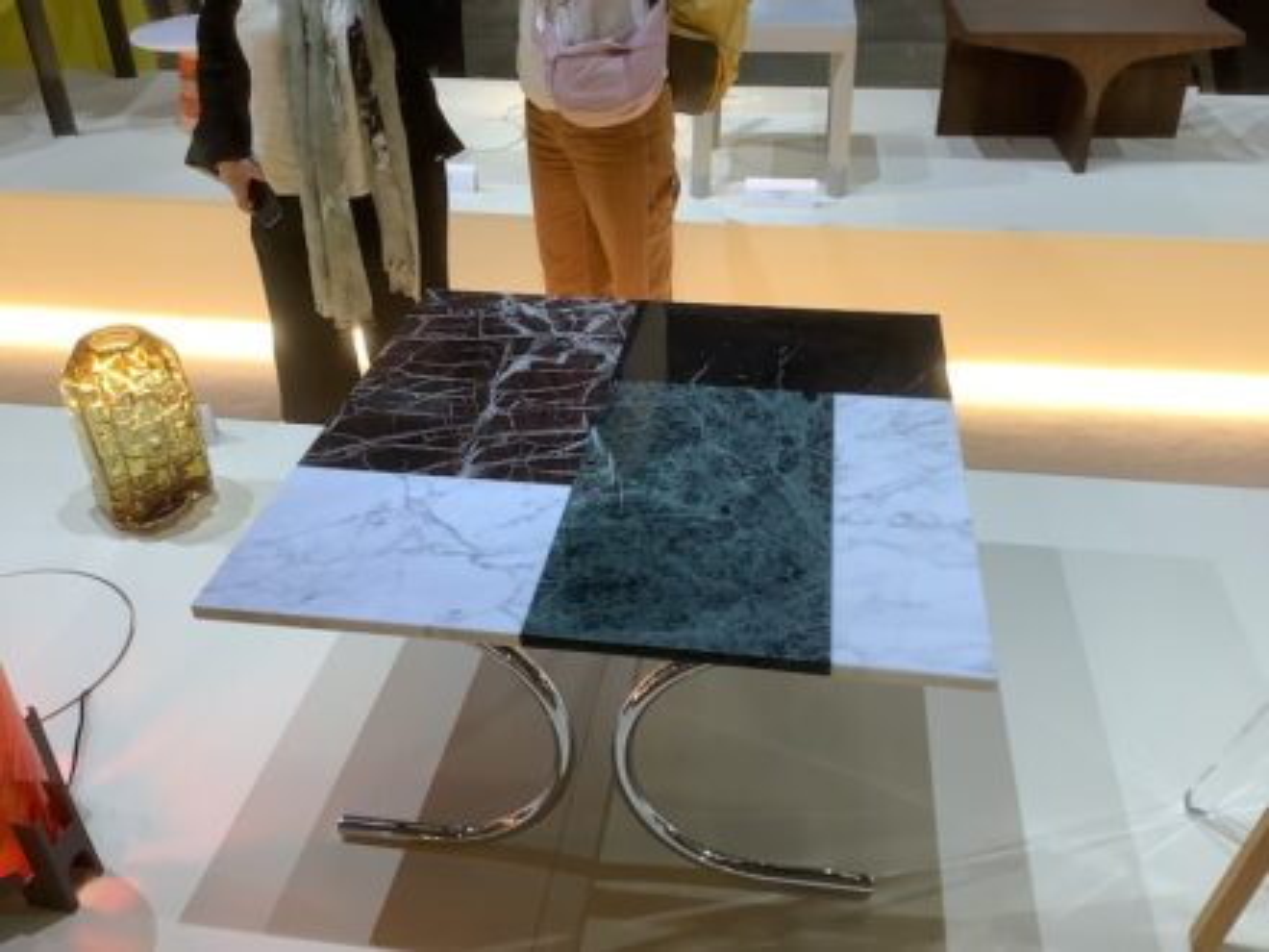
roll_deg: -0.4
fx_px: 1136
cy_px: 476
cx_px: 634
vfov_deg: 45.4
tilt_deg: -35.1
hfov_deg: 58.4
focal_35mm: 31
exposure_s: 1/50
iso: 100
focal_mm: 3.3
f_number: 2.4
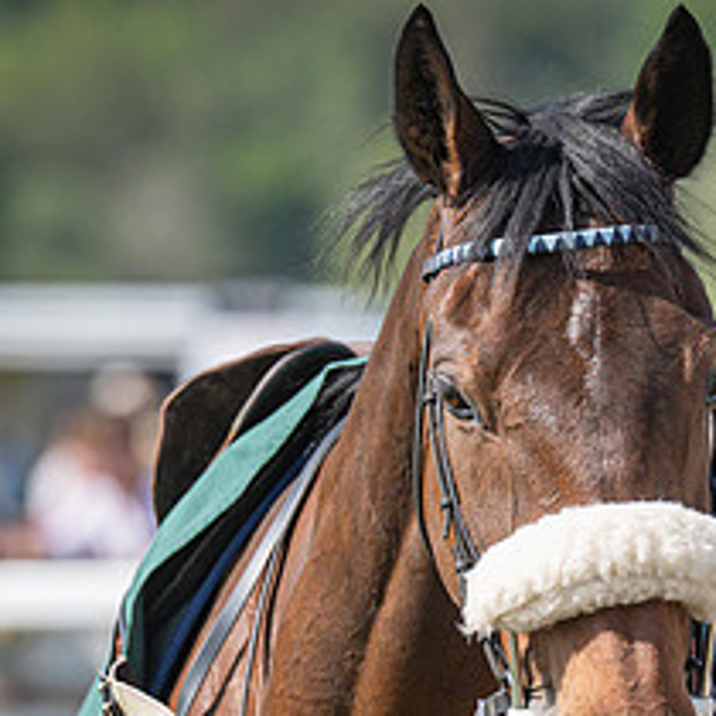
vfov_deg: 3.0
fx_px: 13573
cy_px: 627
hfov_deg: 3.0
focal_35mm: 580
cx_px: 704
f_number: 4
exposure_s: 1/1600
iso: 200
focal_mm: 200
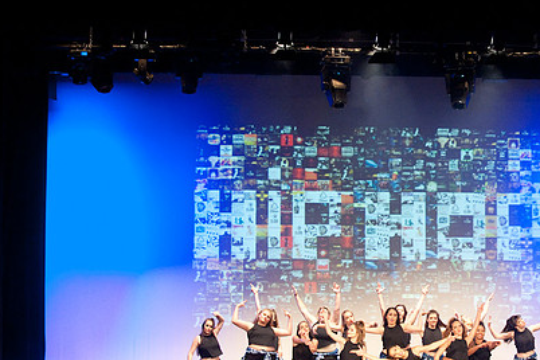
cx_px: 381
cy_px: 224
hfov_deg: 20.1
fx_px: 1515
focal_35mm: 101
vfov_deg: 13.5
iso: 3200
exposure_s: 1/200
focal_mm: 70
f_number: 2.8
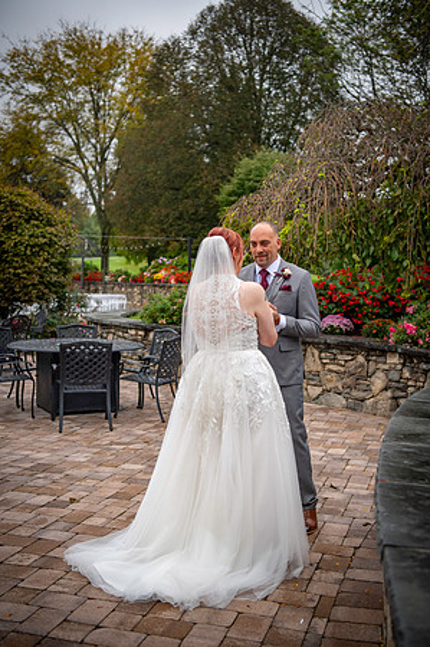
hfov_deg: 30.4
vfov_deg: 44.5
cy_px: 324
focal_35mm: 44
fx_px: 790
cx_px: 215
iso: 800
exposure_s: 1/5000
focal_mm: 44
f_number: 2.8
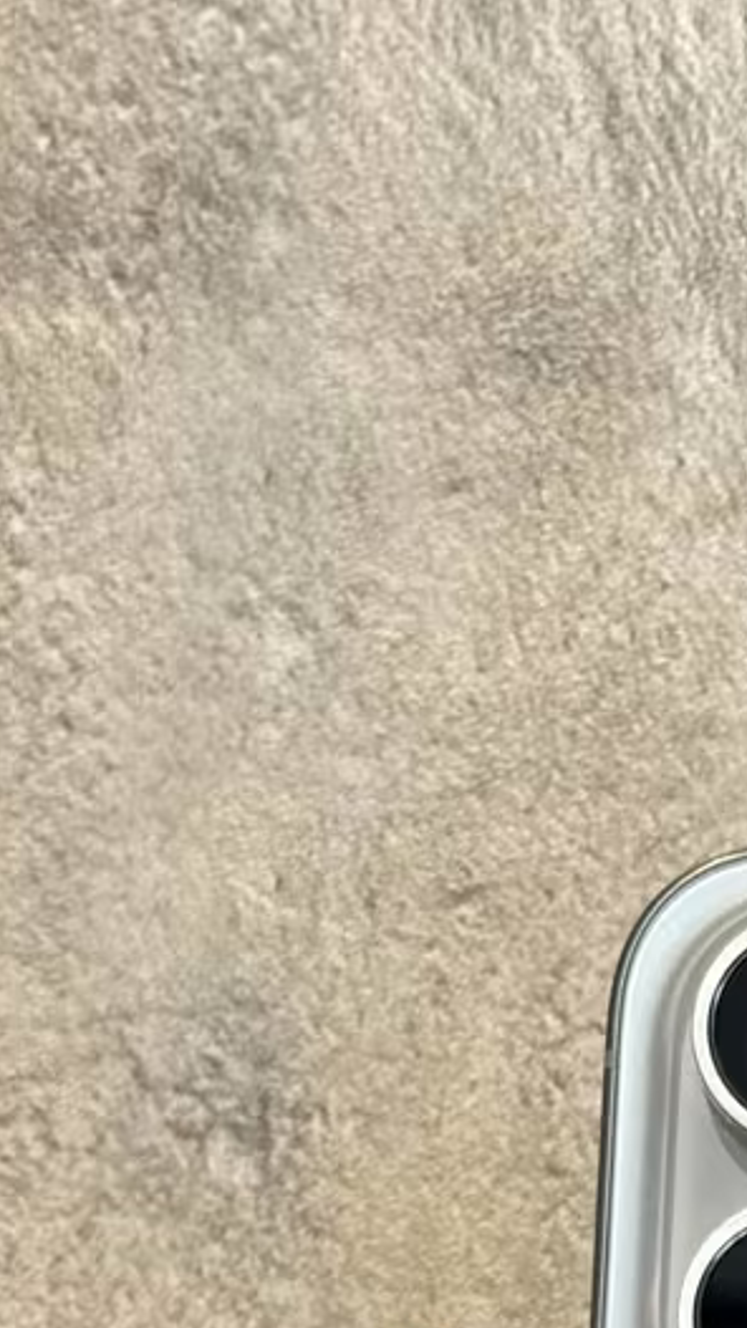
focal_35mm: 159
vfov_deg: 13.0
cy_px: 1843
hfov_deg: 7.4
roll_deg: -7.1
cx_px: 1287
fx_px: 5597
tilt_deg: +1.7
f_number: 1.78
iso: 64
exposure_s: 1/50
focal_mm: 6.76
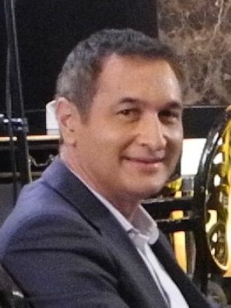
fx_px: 400
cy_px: 154
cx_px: 116
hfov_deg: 32.2
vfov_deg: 42.1
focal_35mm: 45
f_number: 3.2
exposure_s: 1/30
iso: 1789
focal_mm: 9.7
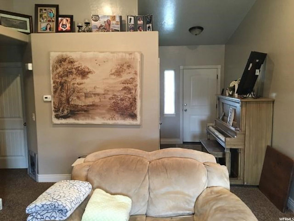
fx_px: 246
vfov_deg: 48.2
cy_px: 110
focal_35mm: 29
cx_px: 147
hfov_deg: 61.7
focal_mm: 4.15
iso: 80
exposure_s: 1/8
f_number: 2.2
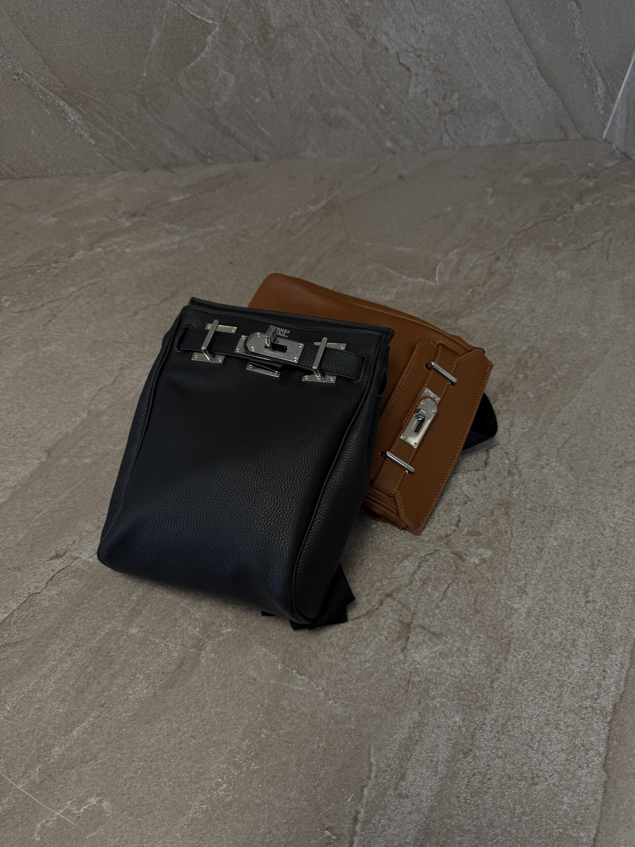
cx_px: 318
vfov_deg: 71.6
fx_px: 587
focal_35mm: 24
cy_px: 424
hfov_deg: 56.8
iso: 100
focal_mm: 6.76
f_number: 1.78
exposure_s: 1/100
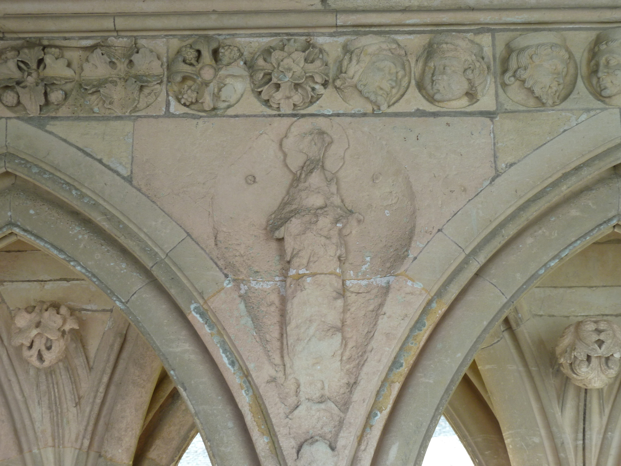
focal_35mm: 72
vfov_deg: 20.4
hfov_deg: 27.0
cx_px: 310
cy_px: 233
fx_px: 1292
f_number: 4.1
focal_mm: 11.9
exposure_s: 1/40
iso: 100
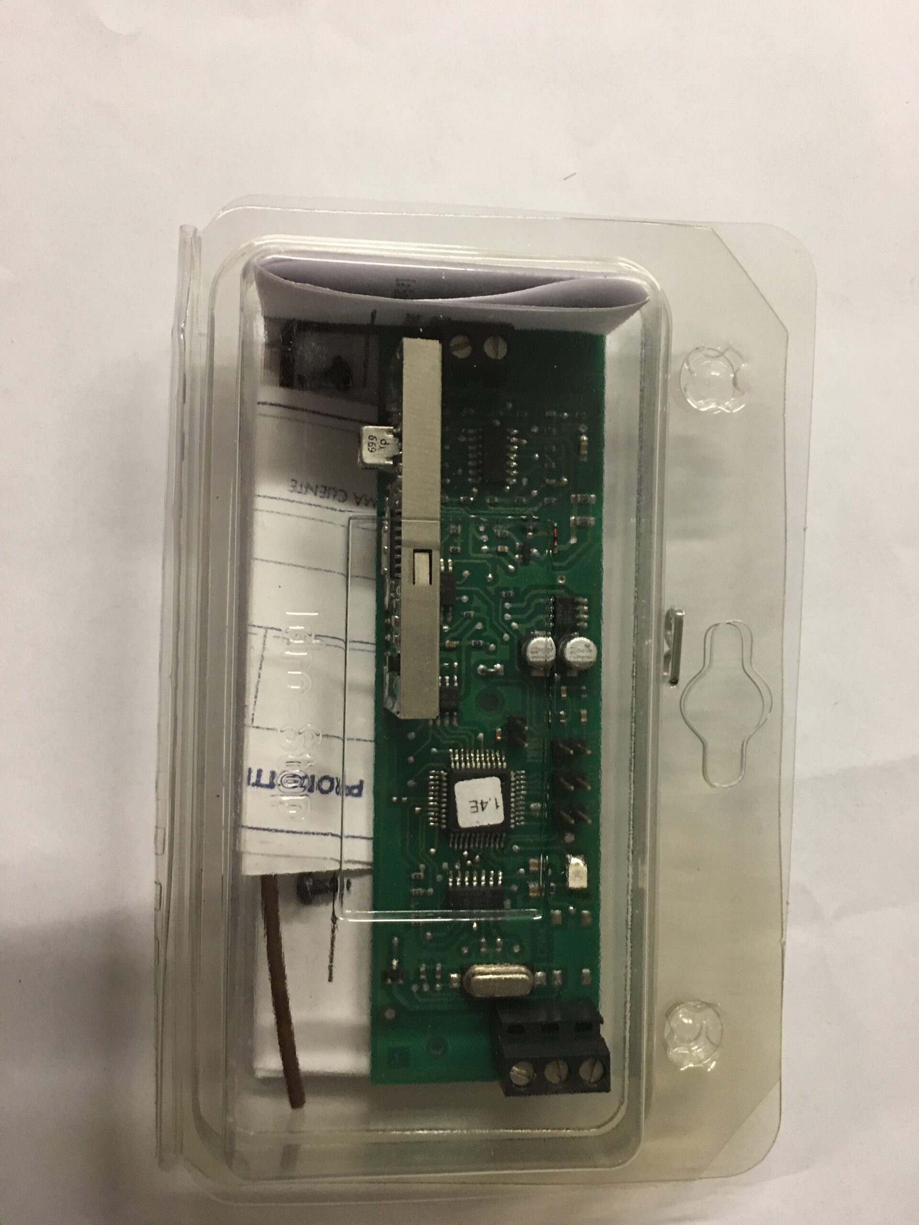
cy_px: 612
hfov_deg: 48.2
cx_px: 460
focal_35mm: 29
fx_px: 1027
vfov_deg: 61.7
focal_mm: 4.15
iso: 100
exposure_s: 1/17
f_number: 2.2
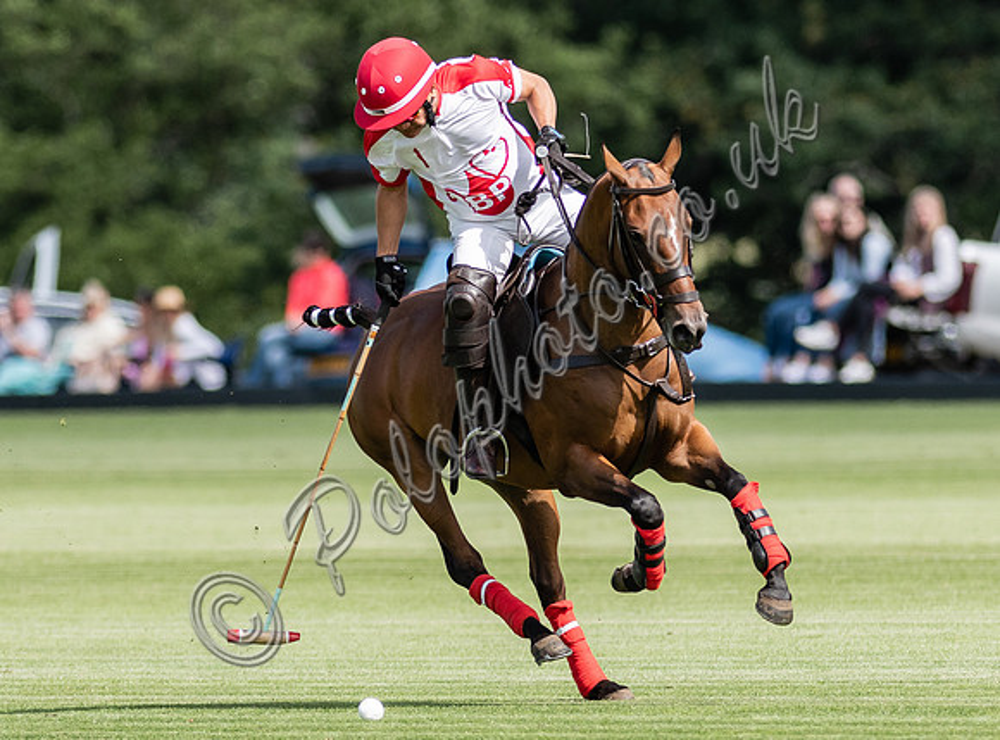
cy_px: 492
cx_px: 532
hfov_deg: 2.4
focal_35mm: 838
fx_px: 24092
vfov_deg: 1.8
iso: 250
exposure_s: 1/5000
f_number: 2.8
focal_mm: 300
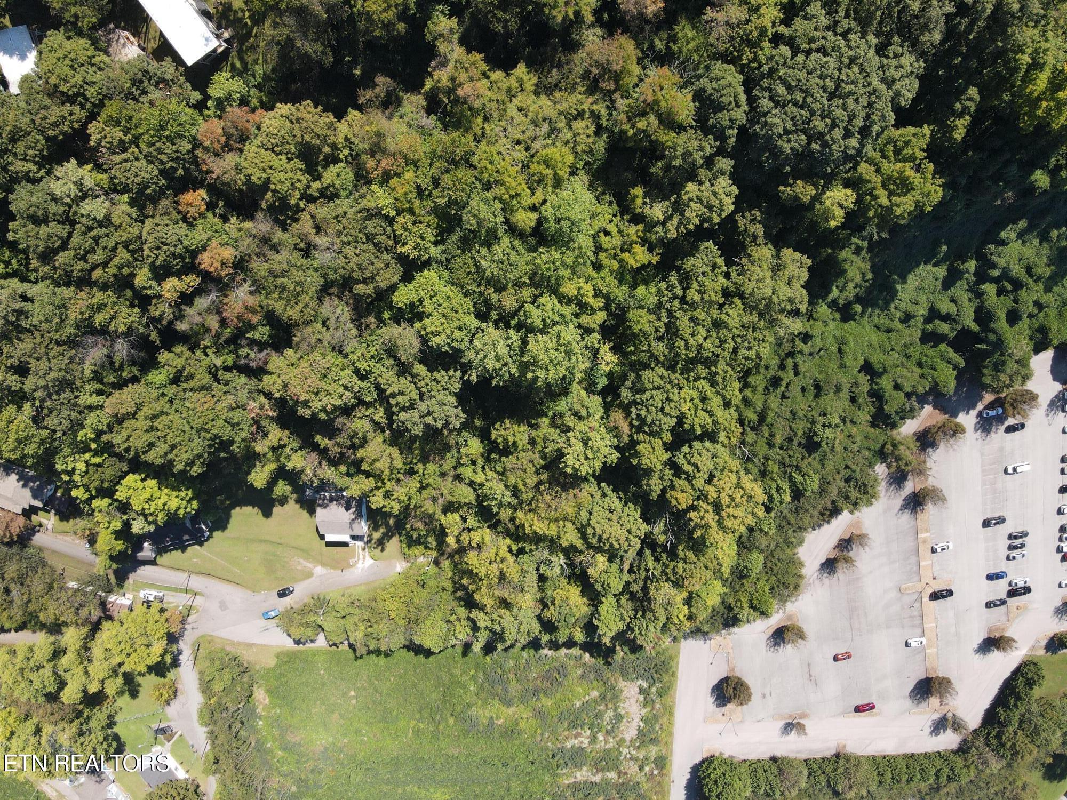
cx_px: 534
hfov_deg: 71.6
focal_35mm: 24
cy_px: 400
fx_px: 740
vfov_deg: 56.8
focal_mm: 4.5
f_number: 2.8
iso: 100
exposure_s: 1/320
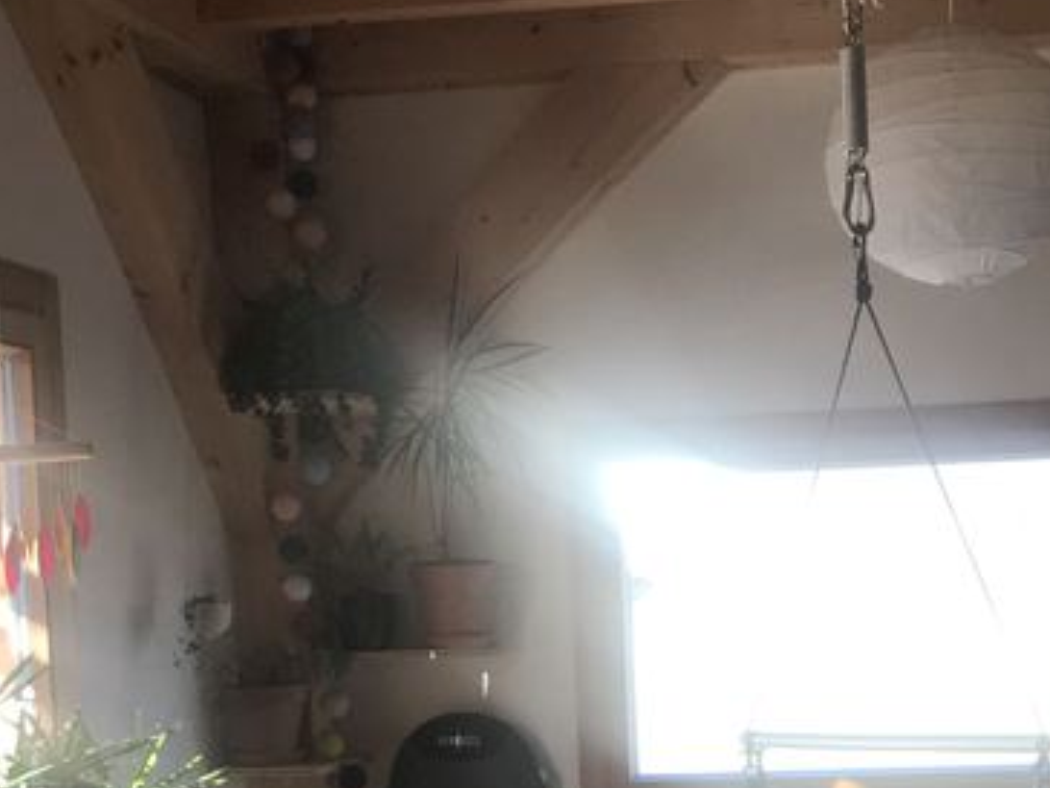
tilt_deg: -3.8
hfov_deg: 24.9
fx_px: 2336
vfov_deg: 18.6
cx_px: 831
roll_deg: +2.5
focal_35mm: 77
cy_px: 805
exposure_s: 1/100
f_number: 1.8
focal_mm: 3.99
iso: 32
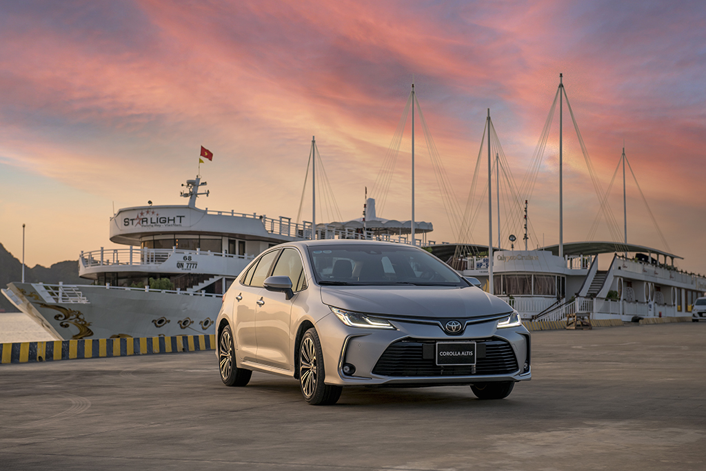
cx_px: 353
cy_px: 236
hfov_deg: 32.4
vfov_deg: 21.9
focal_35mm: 62
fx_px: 1216
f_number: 5.6
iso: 250
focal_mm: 62
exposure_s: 1/100
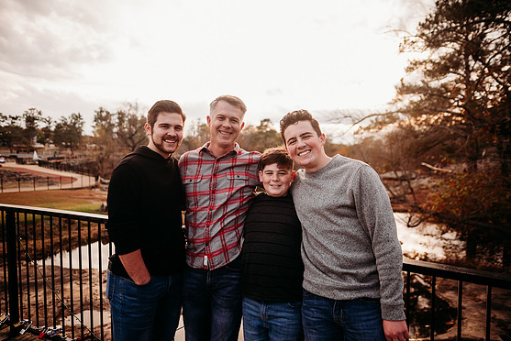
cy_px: 176
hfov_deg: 71.5
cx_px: 247
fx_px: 355
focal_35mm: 25
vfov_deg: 51.3
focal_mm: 24
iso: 125
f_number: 2.2
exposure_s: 1/400
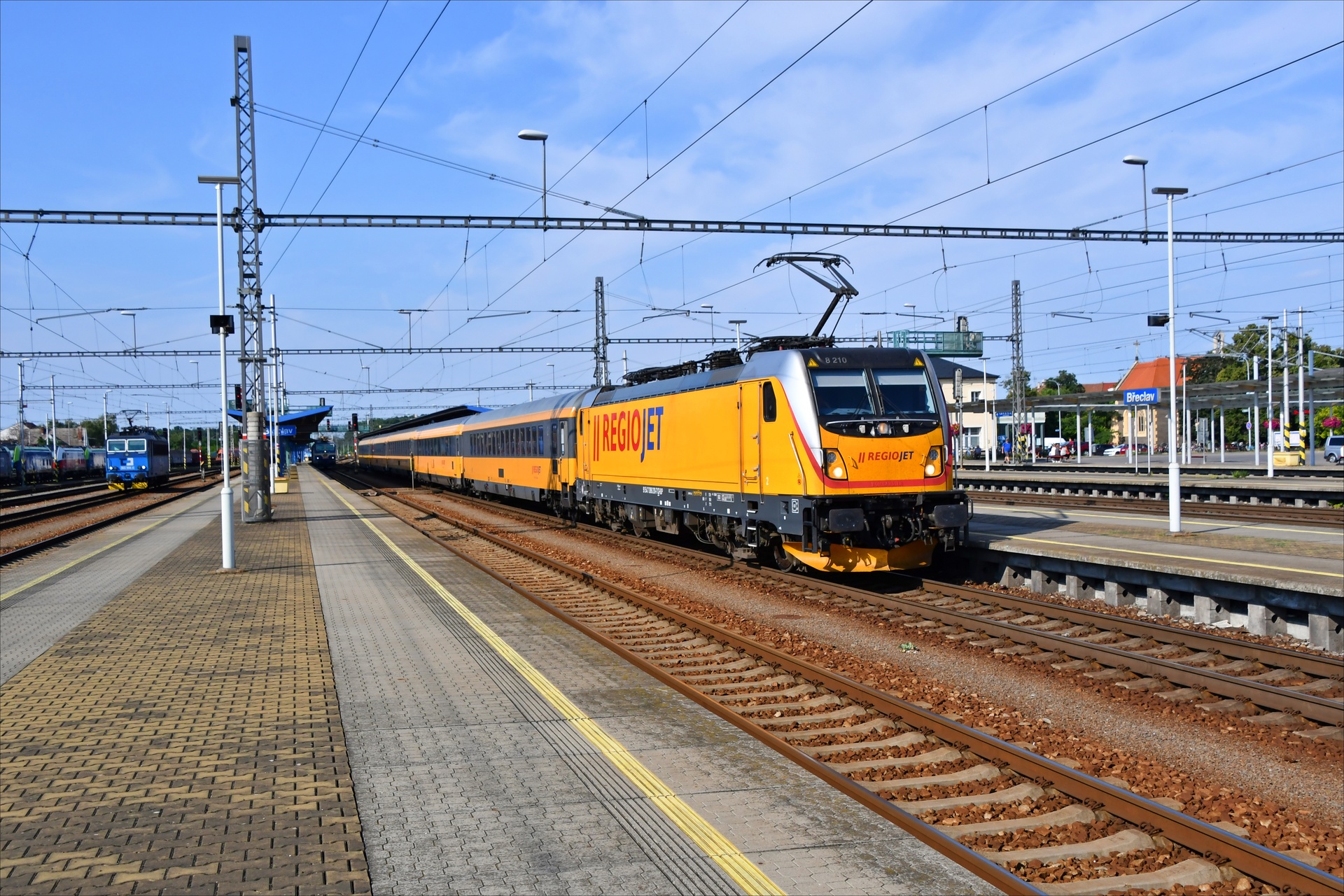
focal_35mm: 36
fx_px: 1344
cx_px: 672
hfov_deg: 53.1
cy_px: 448
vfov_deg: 36.9
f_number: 8
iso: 400
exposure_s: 1/2000
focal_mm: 24
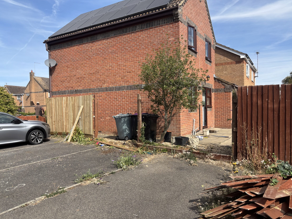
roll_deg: +0.8
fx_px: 228
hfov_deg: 65.3
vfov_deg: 51.3
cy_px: 113
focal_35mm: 27
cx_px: 141
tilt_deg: -2.0
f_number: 1.6
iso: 50
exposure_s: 1/2151
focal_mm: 5.96
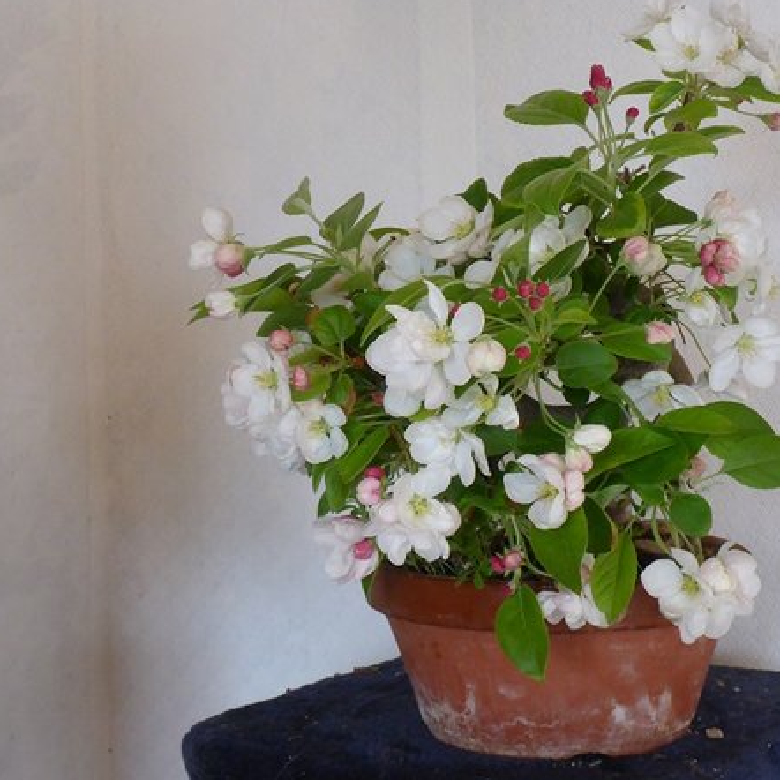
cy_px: 388
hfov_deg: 31.5
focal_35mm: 54
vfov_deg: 31.6
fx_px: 1377
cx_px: 496
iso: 400
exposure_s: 1/50
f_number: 4.3
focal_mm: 7.8
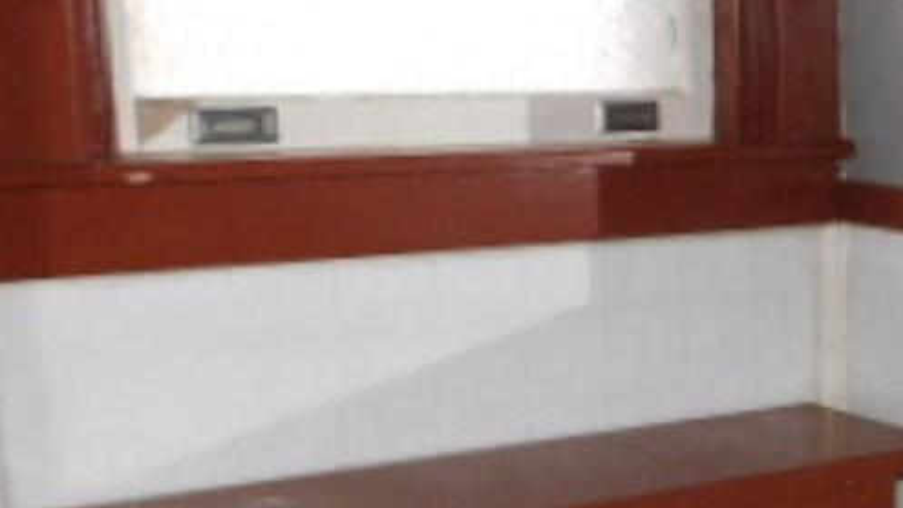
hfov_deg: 25.0
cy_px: 415
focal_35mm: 73
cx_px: 1183
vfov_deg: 16.4
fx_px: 1748
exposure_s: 1/30
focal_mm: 4
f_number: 3
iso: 200
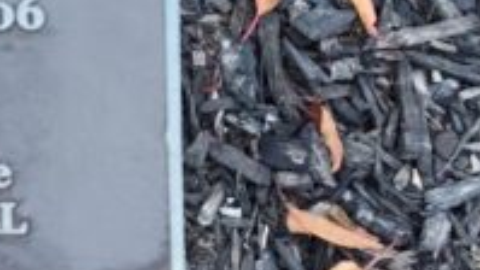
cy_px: -137
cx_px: -270
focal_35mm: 129
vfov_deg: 9.2
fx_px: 1642
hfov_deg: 15.2
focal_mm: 5.56
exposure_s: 1/120
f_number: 1.8
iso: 1013
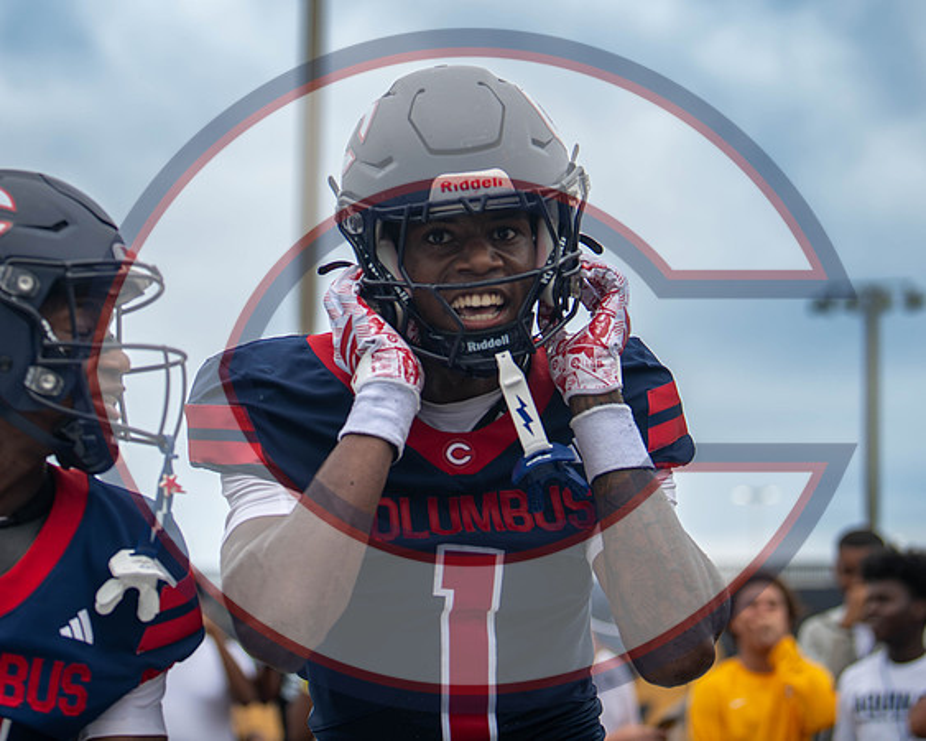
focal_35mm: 116
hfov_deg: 16.5
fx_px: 3183
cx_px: 292
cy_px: 195
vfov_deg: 13.2
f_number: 2.8
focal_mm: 70
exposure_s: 1/1000
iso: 64
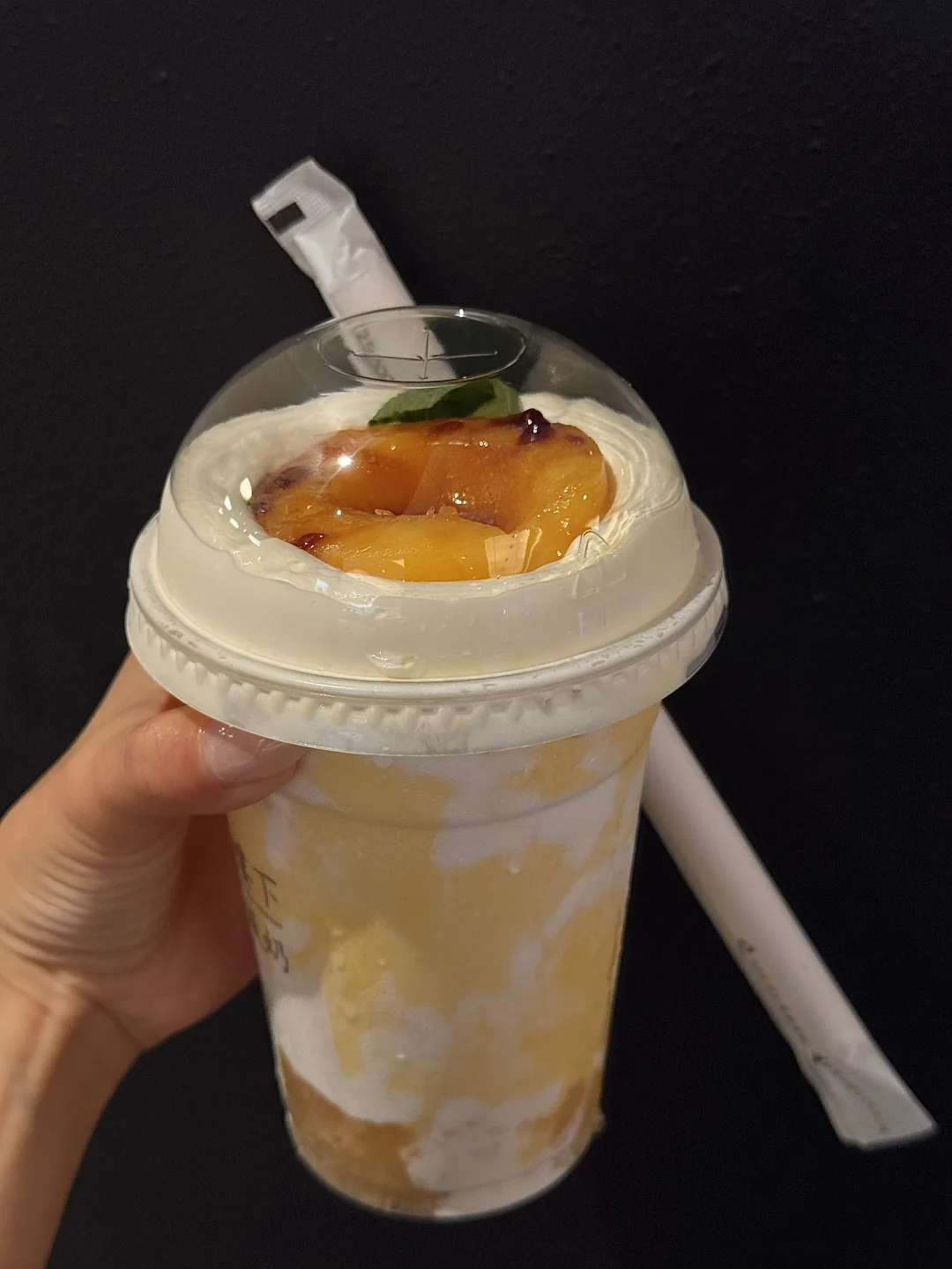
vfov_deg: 39.7
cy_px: 634
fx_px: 1760
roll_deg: +0.5
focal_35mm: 48
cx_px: 476
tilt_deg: -28.9
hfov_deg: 30.3
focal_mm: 6.76
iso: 160
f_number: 1.78
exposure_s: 1/100
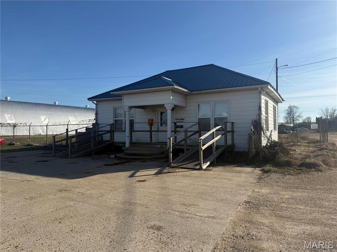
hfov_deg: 71.6
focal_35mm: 24
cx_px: 168
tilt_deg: +0.8
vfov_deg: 56.8
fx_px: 234
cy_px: 126
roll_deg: -0.2
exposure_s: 1/5714
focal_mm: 6.76
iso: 80
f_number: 1.78
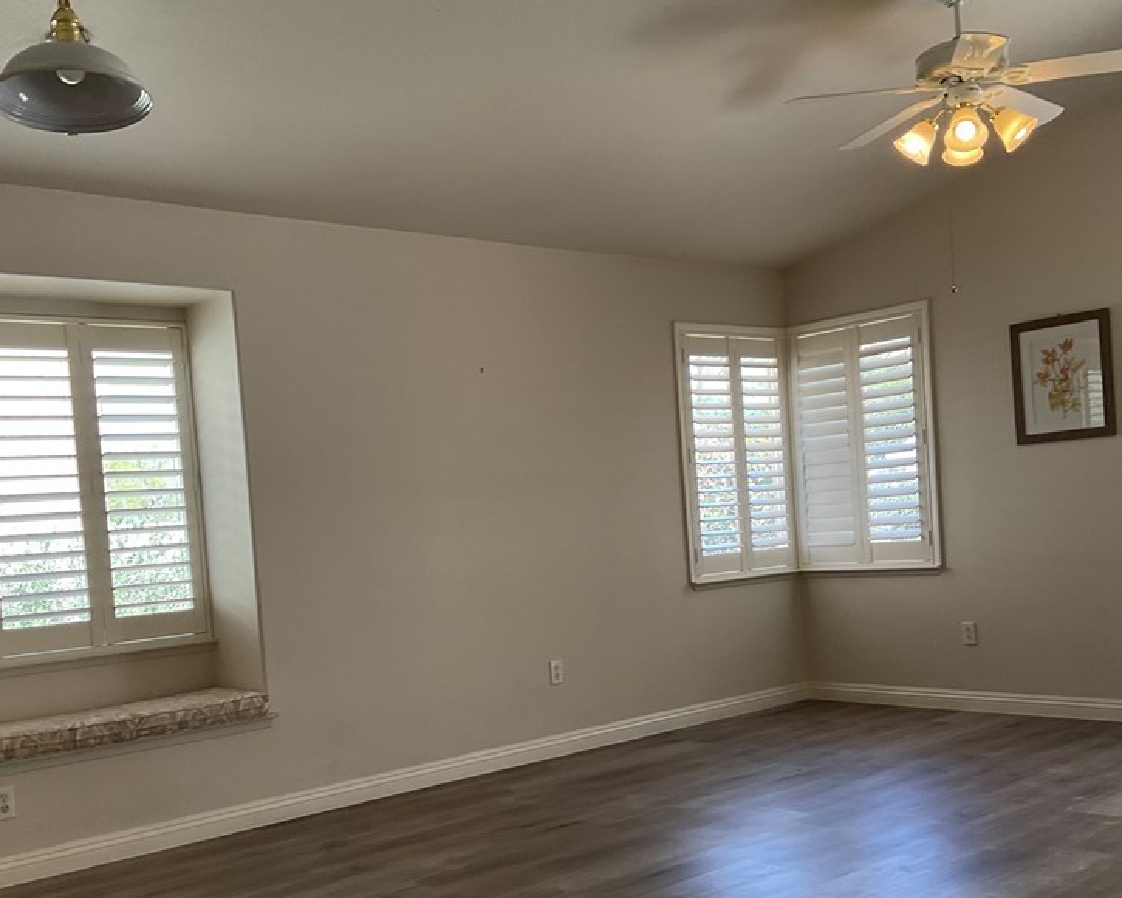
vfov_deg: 37.1
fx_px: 1328
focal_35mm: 40
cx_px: 543
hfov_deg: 45.8
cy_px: 568
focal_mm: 3
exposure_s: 1/120
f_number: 1.8
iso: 32
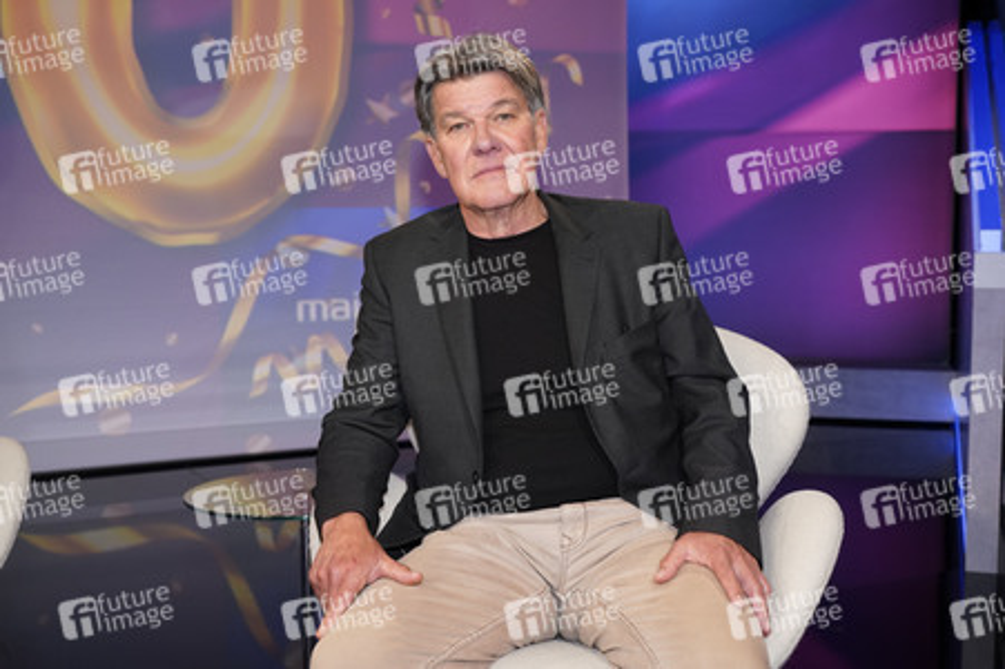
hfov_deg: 47.4
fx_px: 1144
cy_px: 334
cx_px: 502
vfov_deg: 32.6
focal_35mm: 41
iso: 2000
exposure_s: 1/125
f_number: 5
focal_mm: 41
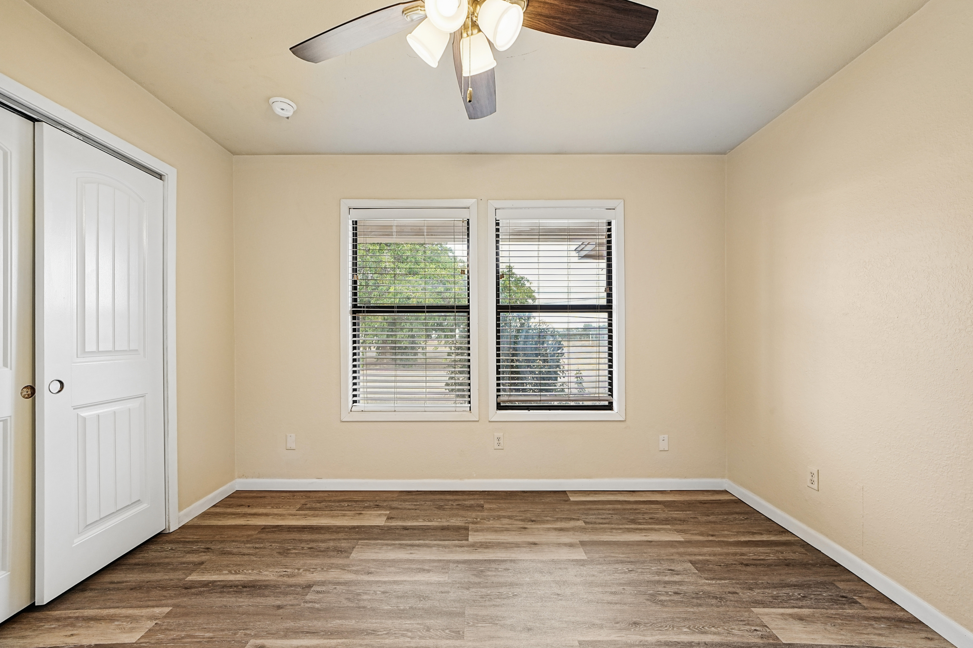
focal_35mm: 14
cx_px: 486
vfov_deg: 81.2
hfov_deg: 104.3
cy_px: 324
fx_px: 378
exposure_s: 1/80
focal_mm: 14
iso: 320
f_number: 4.5
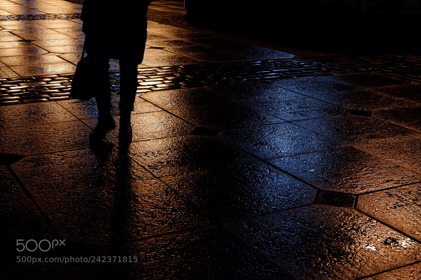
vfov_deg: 25.5
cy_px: 140
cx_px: 210
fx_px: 620
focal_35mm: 53
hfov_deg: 37.5
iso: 2500
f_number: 8
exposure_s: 1/60
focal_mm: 35.5
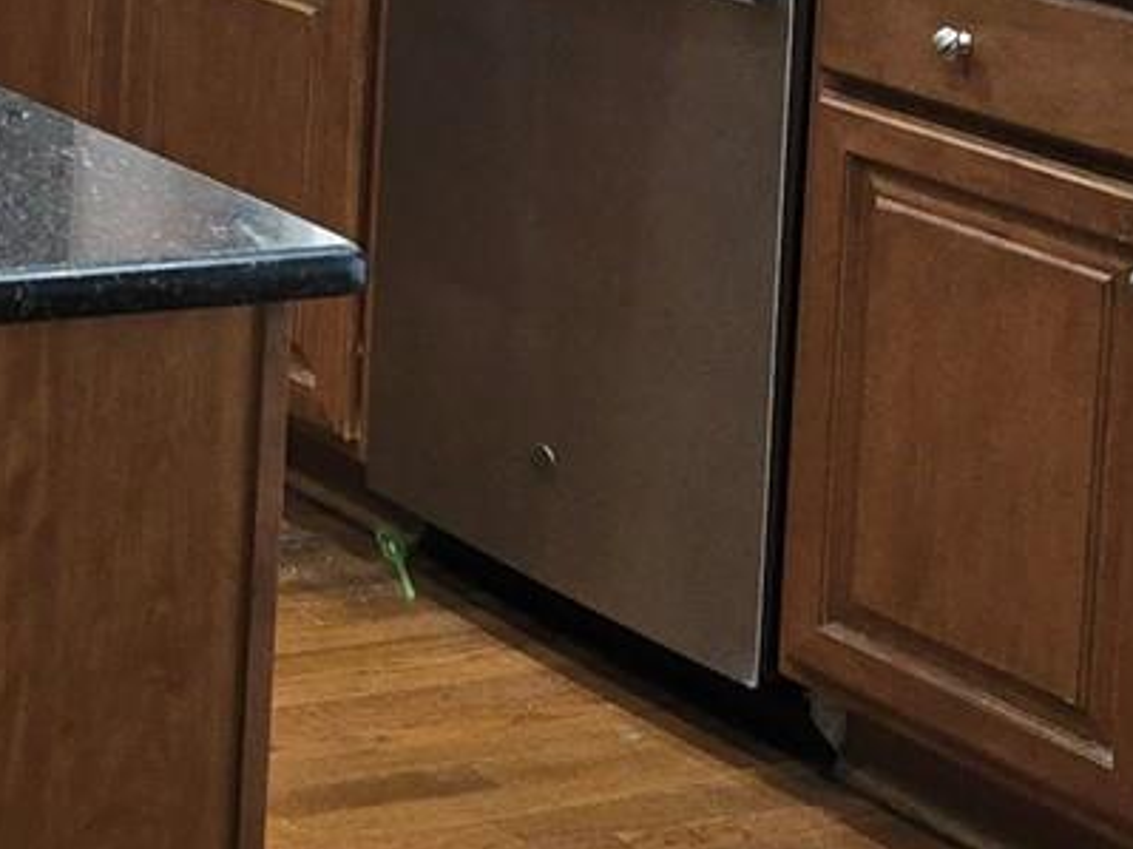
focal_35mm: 118
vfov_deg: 11.8
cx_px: -789
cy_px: -557
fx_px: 3861
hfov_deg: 14.9
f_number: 1.8
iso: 125
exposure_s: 1/20
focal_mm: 5.4
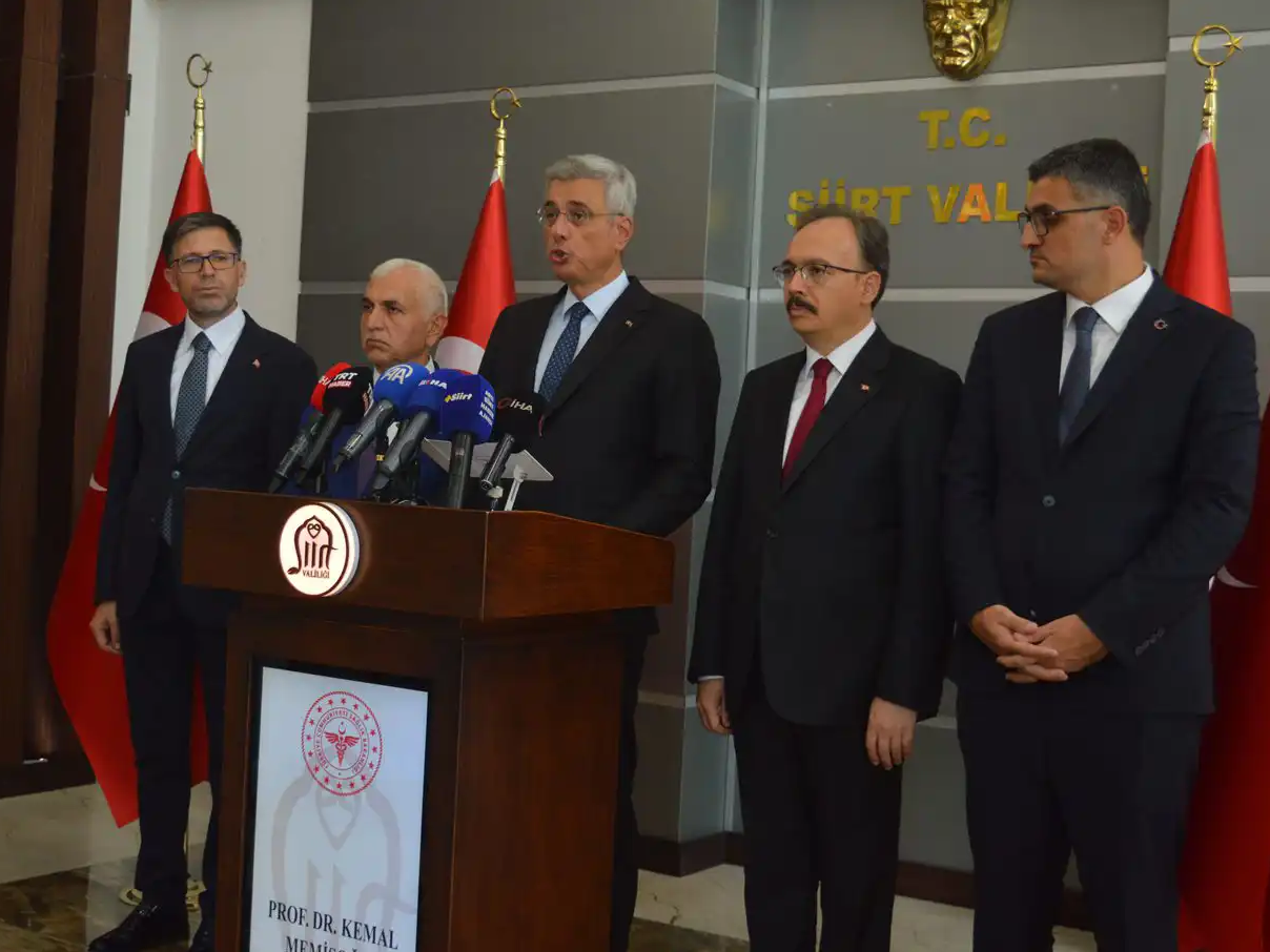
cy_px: 476
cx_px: 577
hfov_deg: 37.8
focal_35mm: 51
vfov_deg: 28.8
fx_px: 1854
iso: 500
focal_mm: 31
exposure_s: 1/60
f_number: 4.2
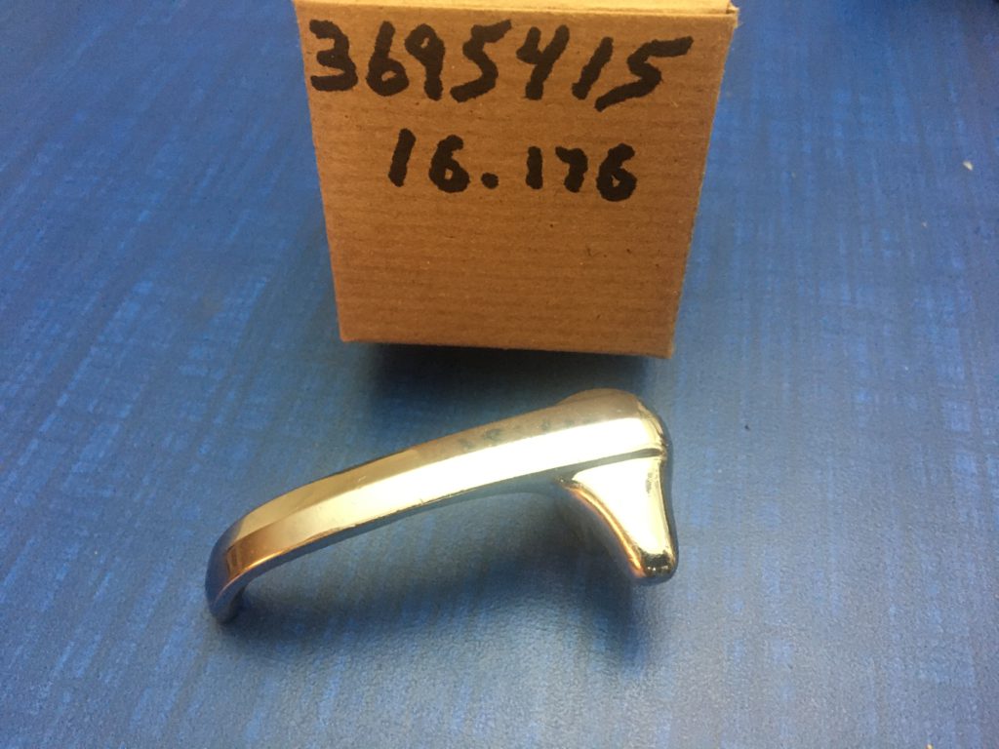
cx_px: 500
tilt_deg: -51.0
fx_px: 837
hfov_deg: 61.7
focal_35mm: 29
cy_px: 374
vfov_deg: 48.2
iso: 200
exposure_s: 1/20
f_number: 2.2
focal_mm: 4.15
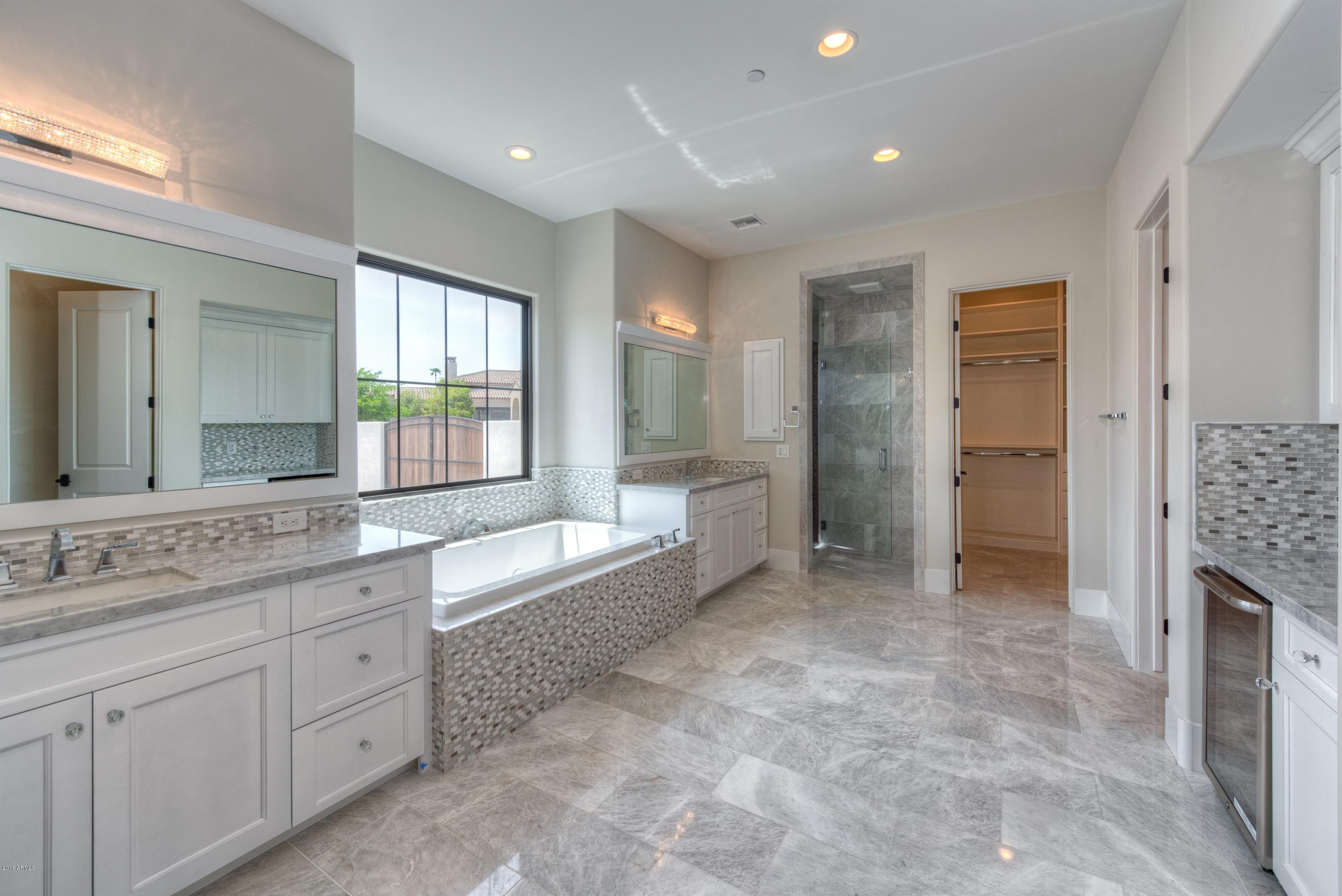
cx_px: 671
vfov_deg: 81.3
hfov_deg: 104.2
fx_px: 522
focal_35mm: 14
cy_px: 448
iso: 320
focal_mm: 14
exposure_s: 1/250
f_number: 9
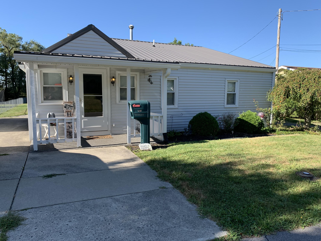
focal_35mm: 26
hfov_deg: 67.3
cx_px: 160
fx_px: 241
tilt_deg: -7.6
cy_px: 120
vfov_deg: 53.1
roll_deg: +0.1
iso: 25
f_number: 1.8
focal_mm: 4.25
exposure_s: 1/887
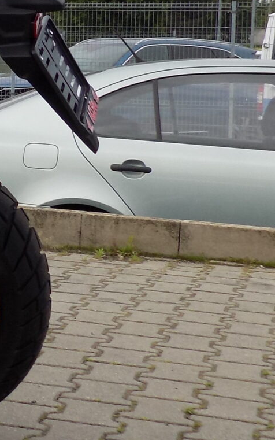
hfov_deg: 10.4
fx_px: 1282
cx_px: -400
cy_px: 112
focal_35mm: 107
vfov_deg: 19.3
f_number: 3.3
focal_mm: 5.3
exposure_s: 1/320
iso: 80
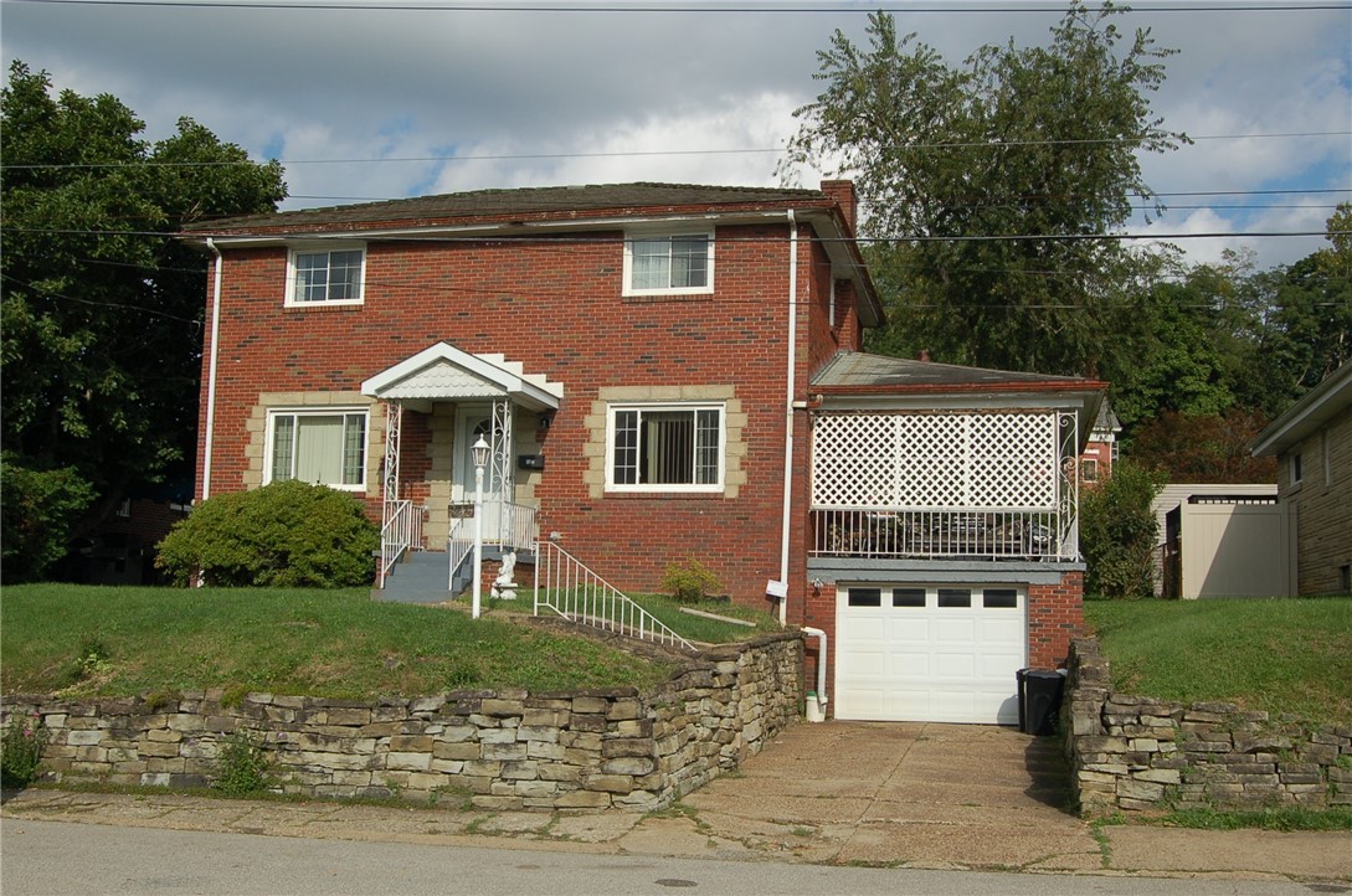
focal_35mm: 39
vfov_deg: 34.1
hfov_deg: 49.6
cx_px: 676
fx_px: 1462
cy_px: 448
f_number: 10
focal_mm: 26
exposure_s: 1/400
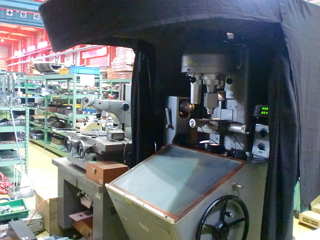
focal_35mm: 35
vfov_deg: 40.7
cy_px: 120
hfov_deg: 52.6
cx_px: 160
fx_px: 324
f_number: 3.1
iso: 1600
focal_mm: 6.3
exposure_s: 1/30
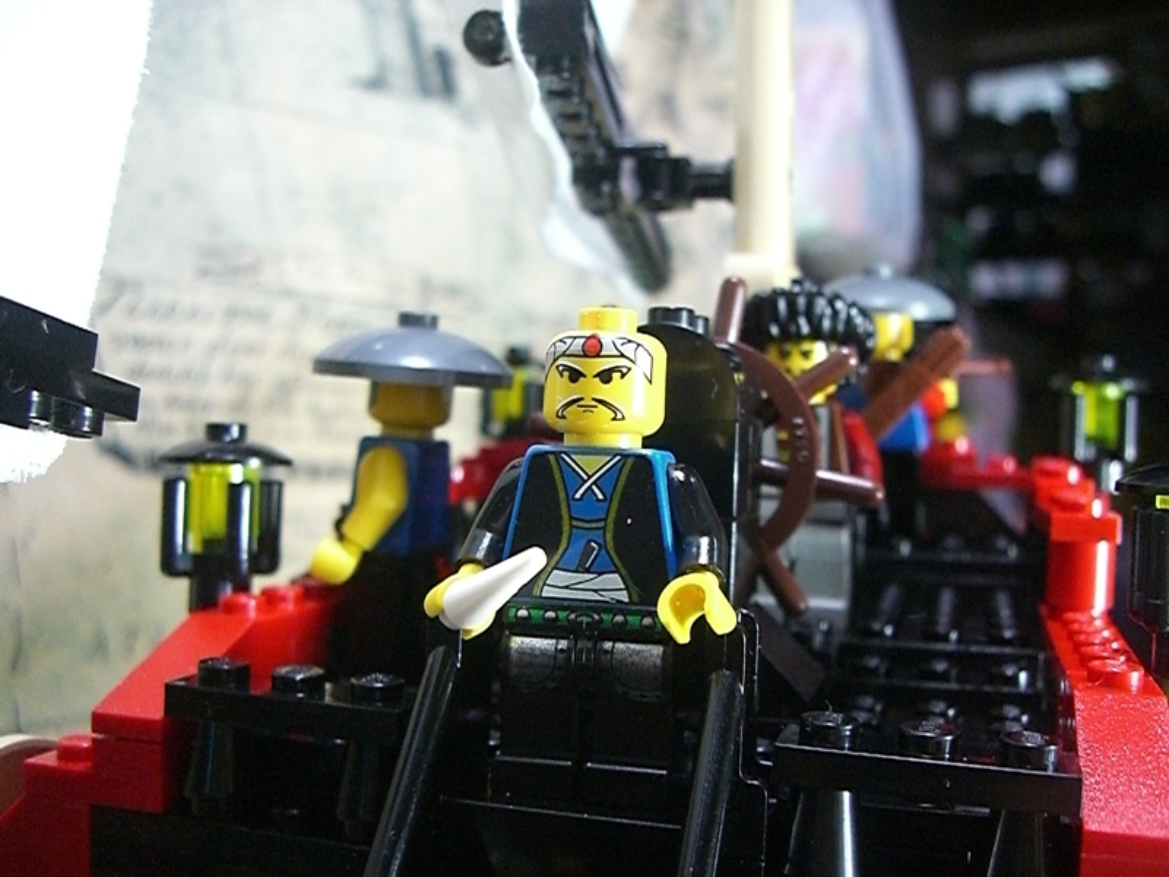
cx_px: 584
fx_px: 1283
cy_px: 438
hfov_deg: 49.0
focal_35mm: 38
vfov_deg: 37.7
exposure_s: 1/40
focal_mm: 6.2
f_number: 2.7
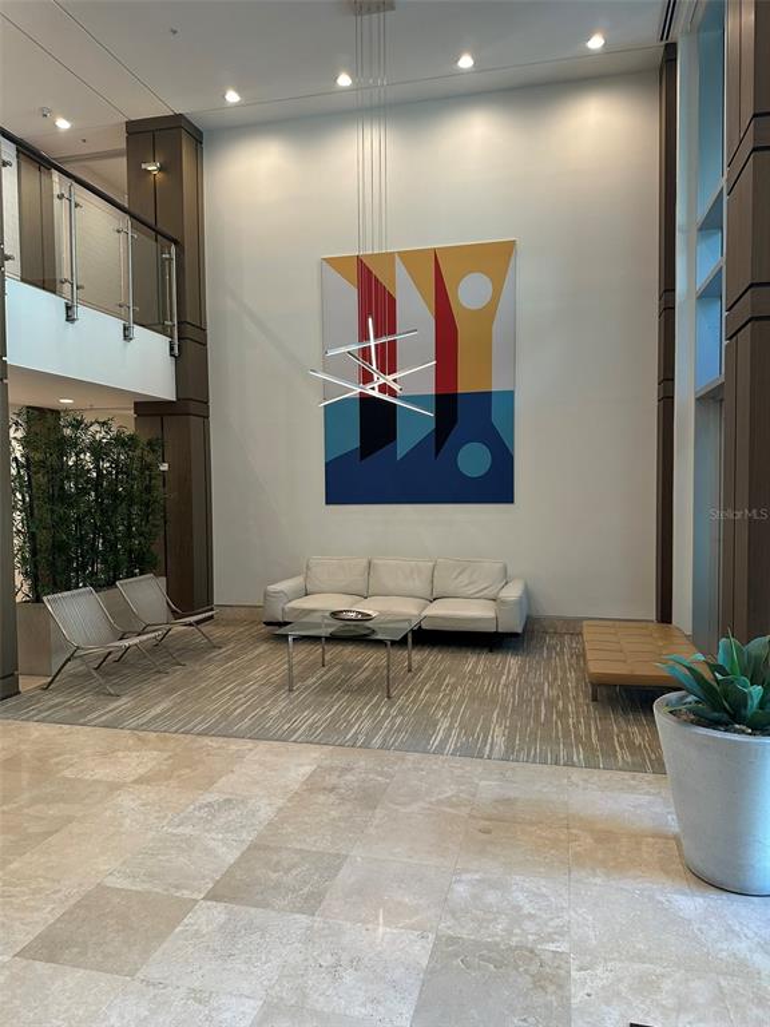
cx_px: 385
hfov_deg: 56.8
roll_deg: -1.3
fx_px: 712
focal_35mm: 24
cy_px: 514
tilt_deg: +0.0
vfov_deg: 71.6
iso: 200
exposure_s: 1/120
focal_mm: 6.86
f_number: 1.78
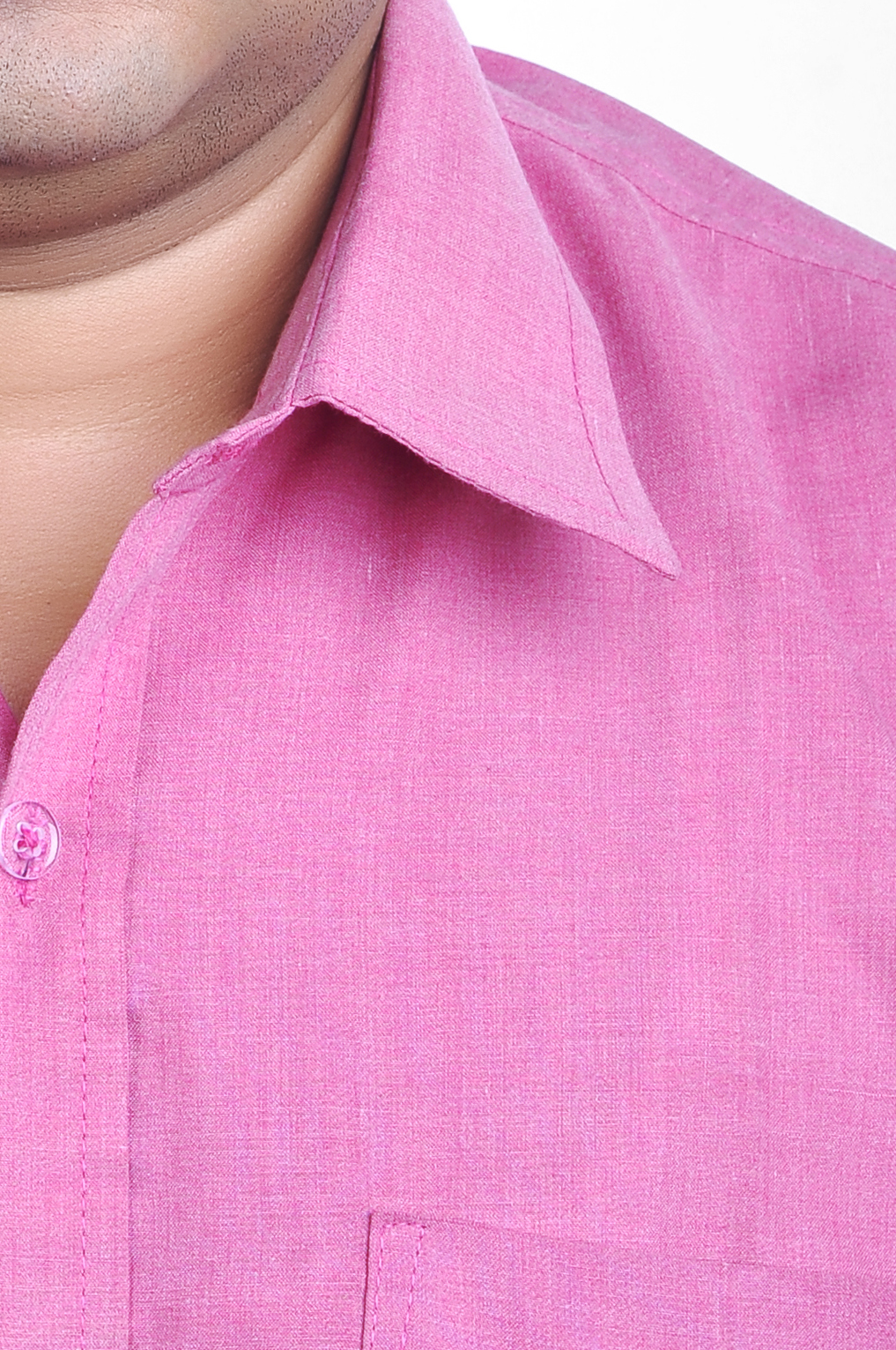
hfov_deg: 6.5
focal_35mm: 210
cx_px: 35
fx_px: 7859
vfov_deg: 9.7
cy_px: -206
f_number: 8
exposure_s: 1/160
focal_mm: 50
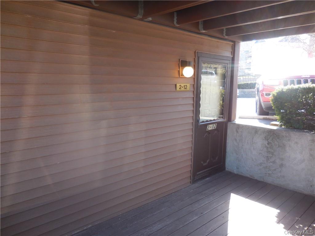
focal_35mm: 25
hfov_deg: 69.4
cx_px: 158
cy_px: 118
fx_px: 227
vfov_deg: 54.9
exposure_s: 1/80
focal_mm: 4.5
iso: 125
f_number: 3.3
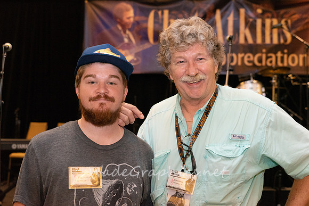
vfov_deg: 24.6
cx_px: 154
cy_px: 103
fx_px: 472
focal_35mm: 55
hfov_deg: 36.2
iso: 4000
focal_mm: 55
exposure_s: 1/160
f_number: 5
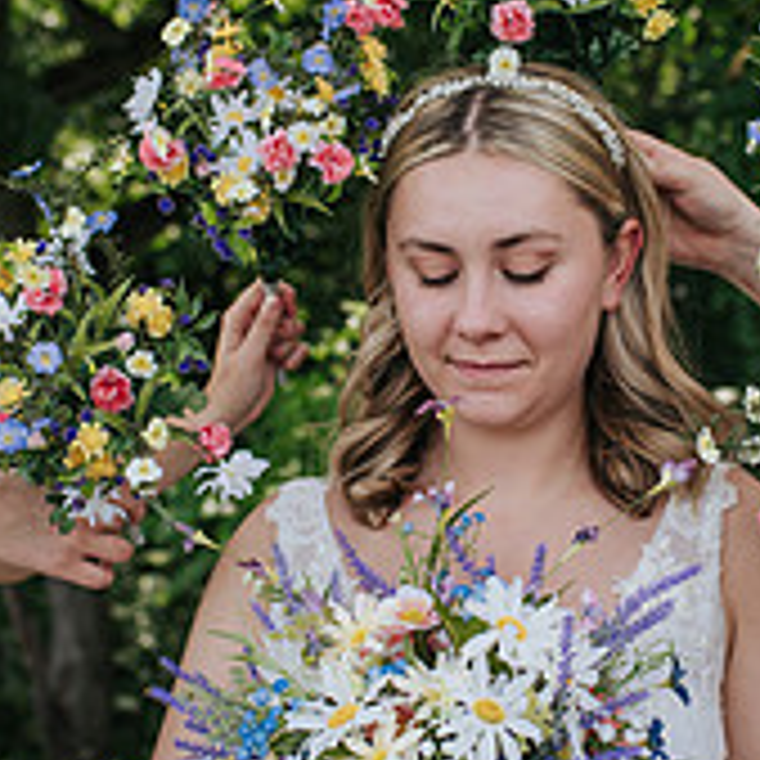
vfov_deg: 21.9
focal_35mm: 79
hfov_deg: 21.8
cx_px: 522
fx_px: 1962
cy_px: 360
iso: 110
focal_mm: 35
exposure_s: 1/400
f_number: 3.2
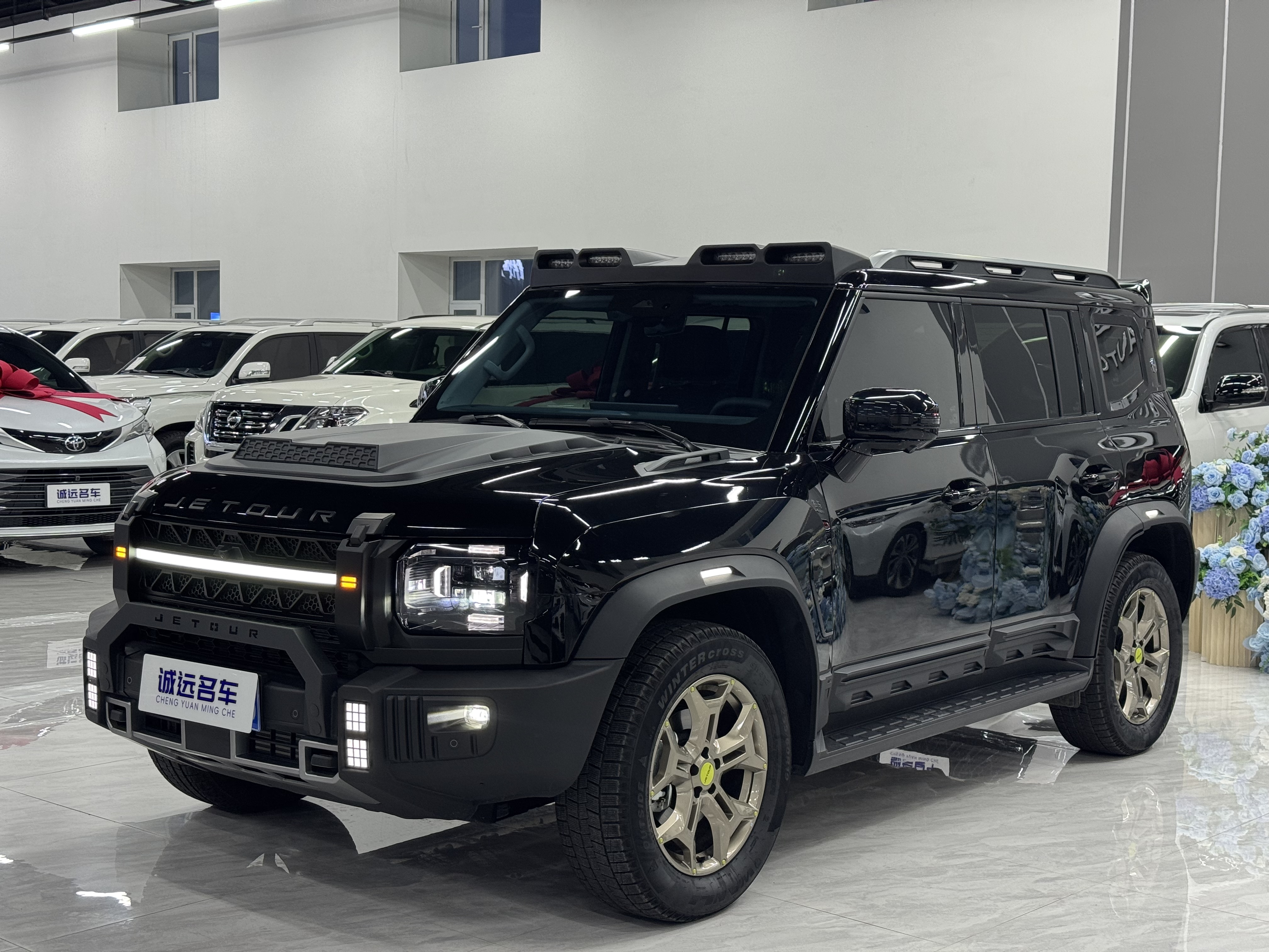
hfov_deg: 39.7
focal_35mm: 48
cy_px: 476
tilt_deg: -3.9
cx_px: 634
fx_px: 1760
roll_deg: -1.3
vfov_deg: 30.3
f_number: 1.78
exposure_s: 1/100
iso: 100
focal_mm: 6.76
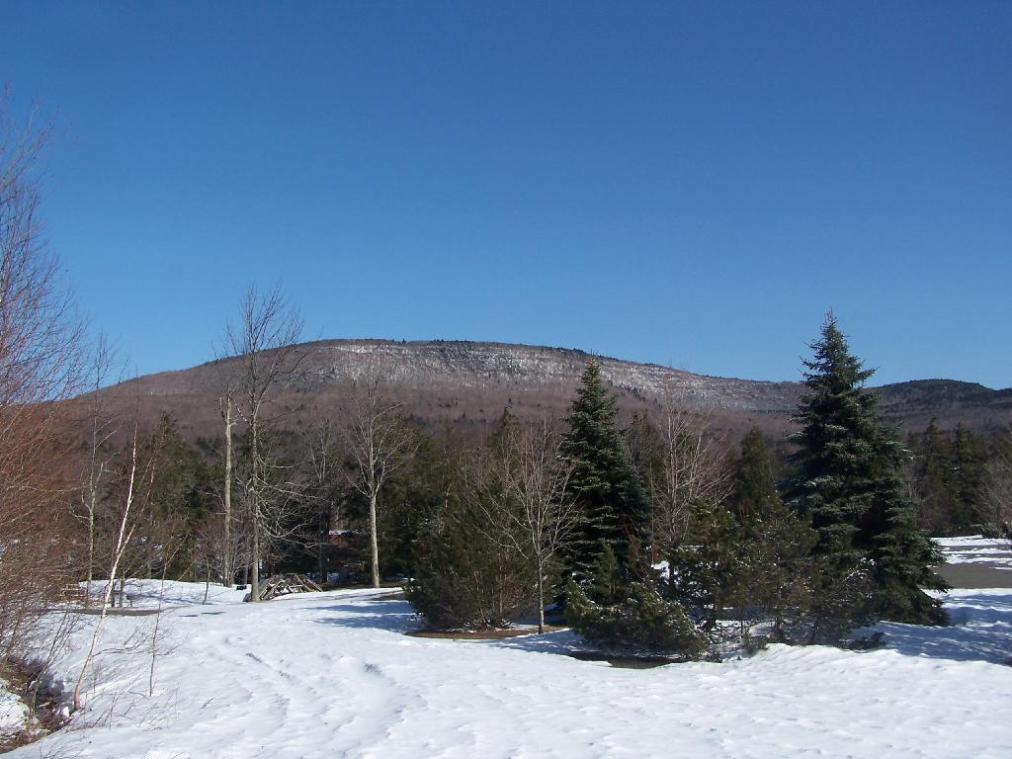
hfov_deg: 49.0
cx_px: 506
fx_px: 1111
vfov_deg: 37.7
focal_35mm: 38
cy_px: 380
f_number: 5.6
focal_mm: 6.3
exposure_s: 1/640
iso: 80
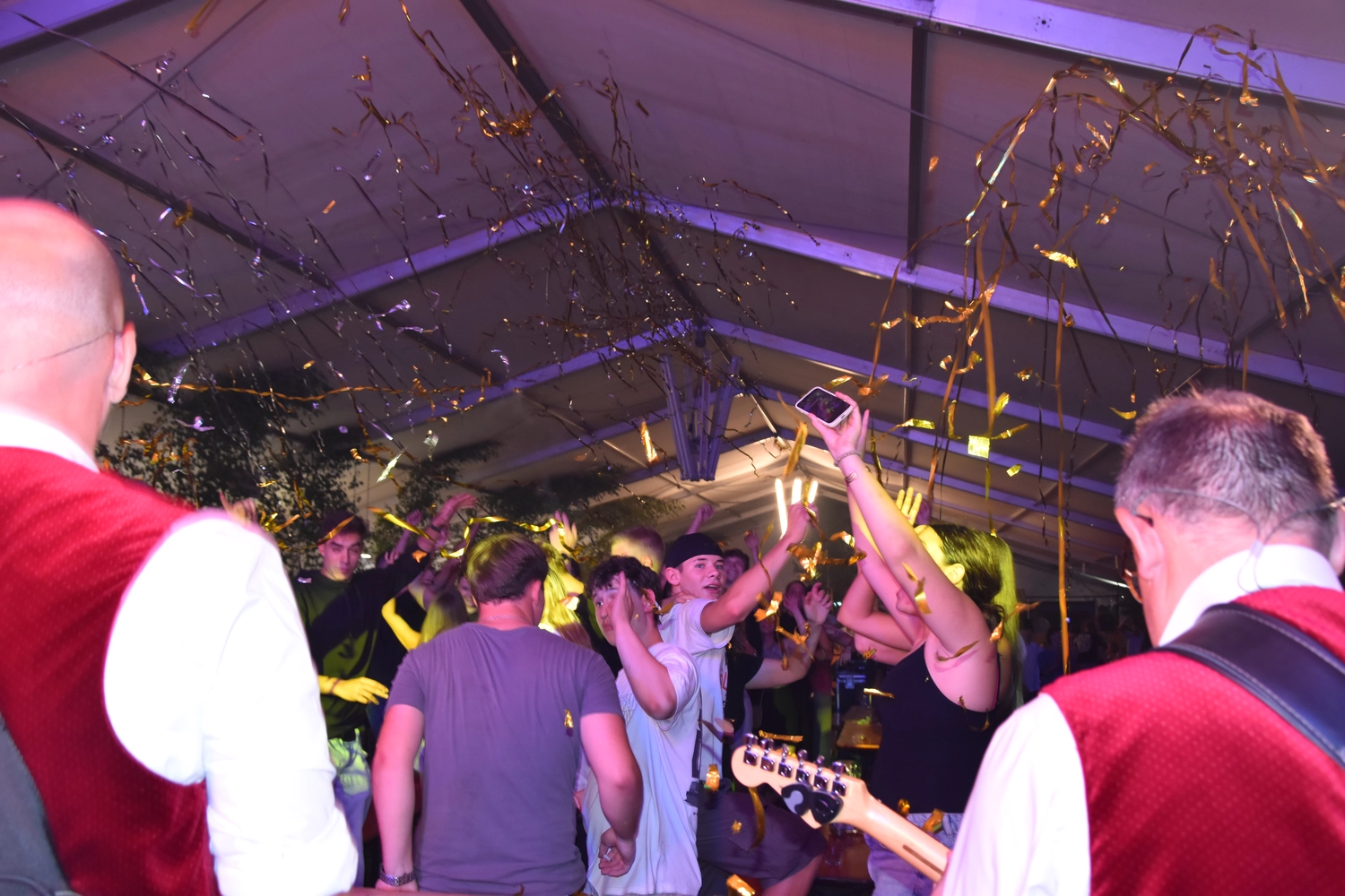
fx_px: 1345
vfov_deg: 36.9
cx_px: 672
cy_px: 448
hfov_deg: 53.1
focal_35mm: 36
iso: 800
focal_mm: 24
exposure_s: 1/100
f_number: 5
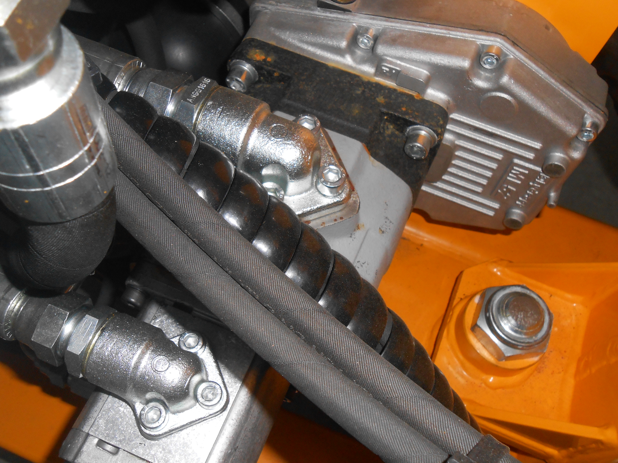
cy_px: 232
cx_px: 309
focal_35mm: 34
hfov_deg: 54.0
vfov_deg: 41.8
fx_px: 607
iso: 250
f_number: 12.5
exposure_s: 1/30
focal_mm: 6
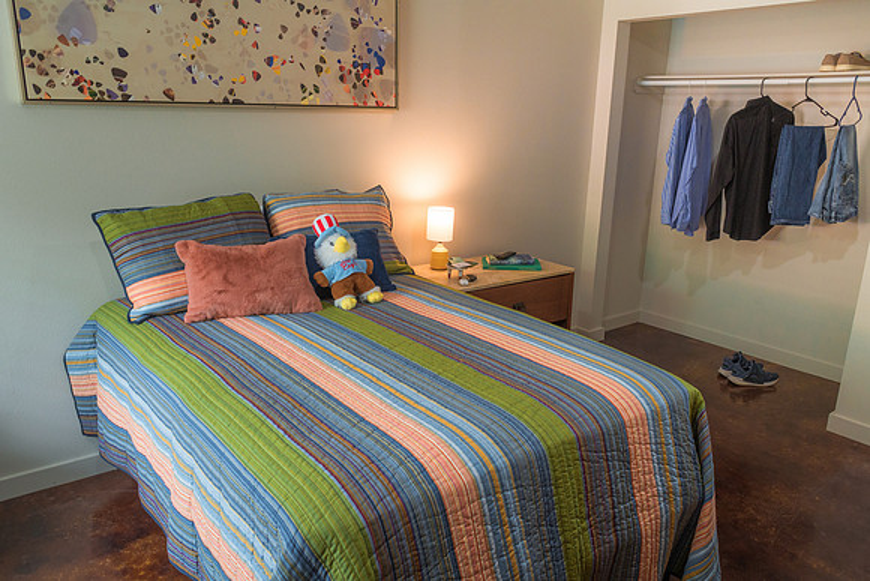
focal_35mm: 28
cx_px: 435
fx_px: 677
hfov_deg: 65.5
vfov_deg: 46.4
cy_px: 290
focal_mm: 28
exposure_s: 1/50
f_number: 8
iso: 1000
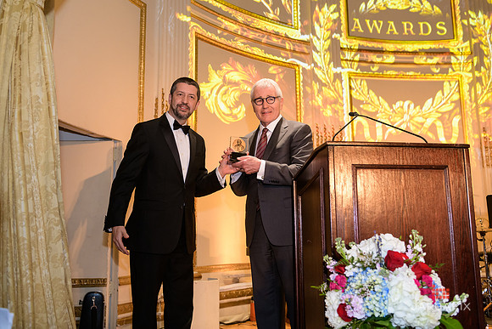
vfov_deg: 37.0
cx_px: 246
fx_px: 490
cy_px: 145
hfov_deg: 53.3
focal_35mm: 36
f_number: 3.2
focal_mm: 32
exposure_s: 1/100
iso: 1600
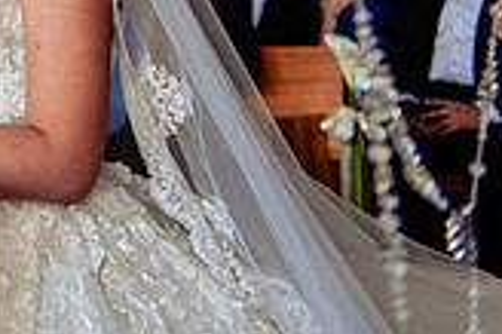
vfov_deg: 10.0
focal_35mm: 131
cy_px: -244
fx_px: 1825
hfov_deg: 14.3
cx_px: -321
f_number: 3.2
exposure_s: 1/400
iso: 500
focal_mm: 36
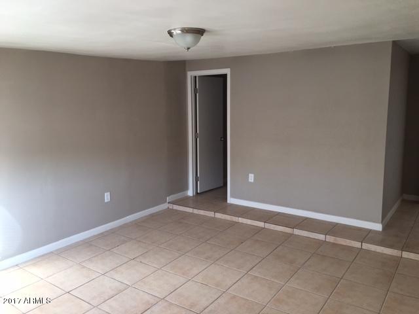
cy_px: 157
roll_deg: -0.1
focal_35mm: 29
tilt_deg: -7.7
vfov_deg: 48.2
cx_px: 210
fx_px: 351
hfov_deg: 61.7
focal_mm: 4.15
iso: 40
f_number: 2.2
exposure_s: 1/30
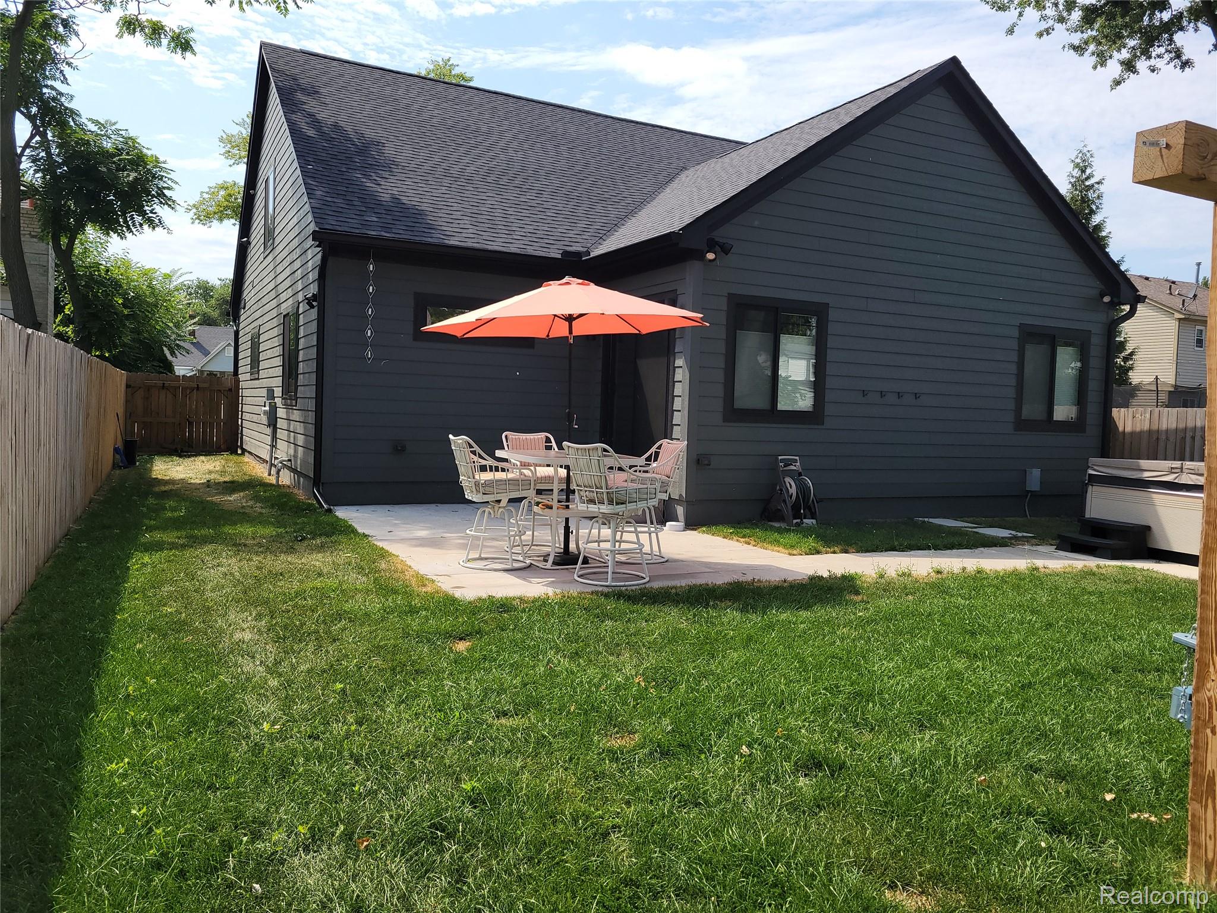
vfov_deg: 53.1
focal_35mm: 26
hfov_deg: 67.3
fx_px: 914
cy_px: 456
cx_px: 608
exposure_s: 1/1723
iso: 40
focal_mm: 5.4
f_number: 1.8
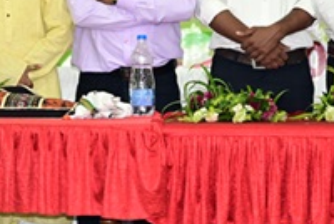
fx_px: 3317
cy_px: 30
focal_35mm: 357
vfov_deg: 3.9
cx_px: 205
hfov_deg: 5.8
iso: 320
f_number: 1.8
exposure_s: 1/125
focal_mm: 85
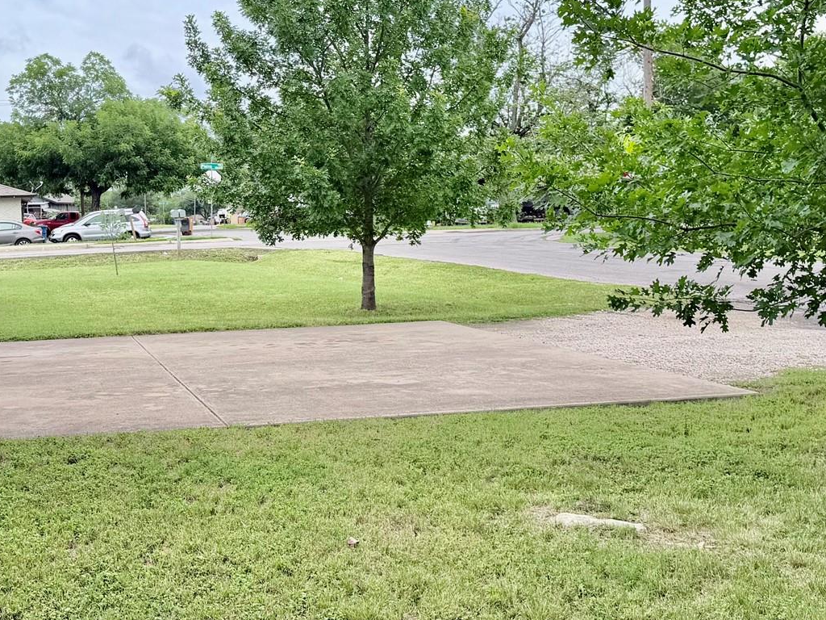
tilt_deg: -2.2
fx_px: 1145
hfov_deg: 39.2
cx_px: 275
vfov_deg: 30.2
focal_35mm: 48
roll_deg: +2.8
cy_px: 243
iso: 80
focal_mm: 6.76
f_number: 1.78
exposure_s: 1/3425
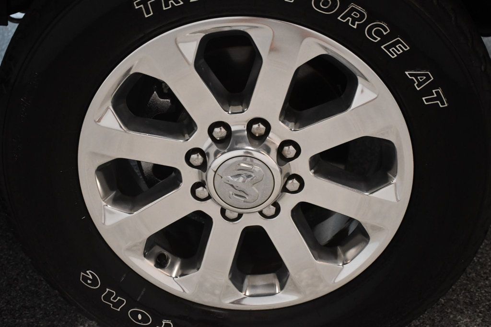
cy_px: 164
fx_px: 913
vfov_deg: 20.3
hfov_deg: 30.1
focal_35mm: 67
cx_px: 246
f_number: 4.5
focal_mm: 45
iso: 2800
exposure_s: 1/125
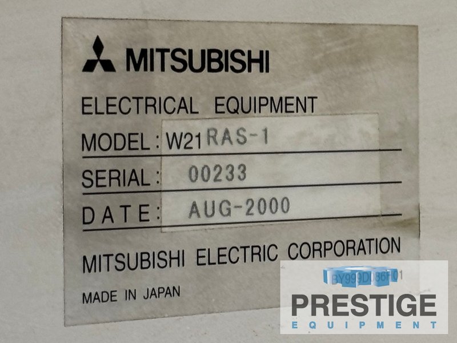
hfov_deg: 39.7
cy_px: 172
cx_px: 228
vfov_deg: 30.3
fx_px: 634
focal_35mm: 48
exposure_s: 1/60
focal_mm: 6.76
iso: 50
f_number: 1.78
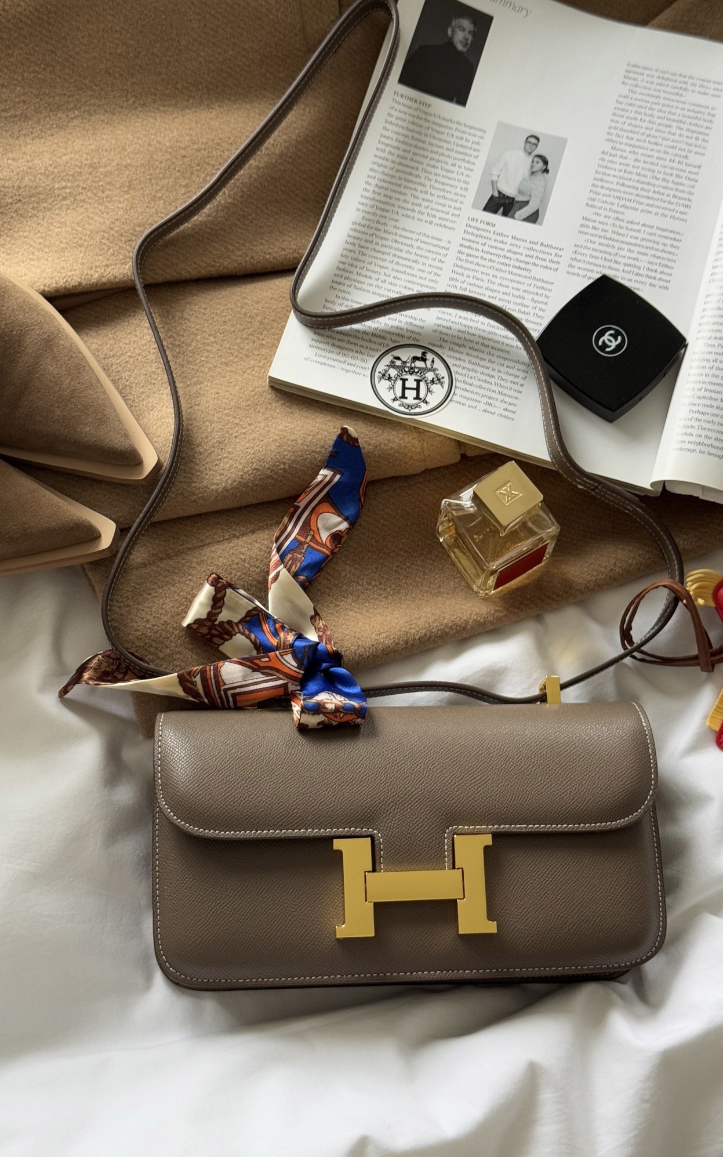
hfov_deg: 25.3
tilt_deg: -70.1
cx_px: 376
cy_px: 578
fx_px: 1608
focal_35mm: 51
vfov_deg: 39.6
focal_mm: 6.76
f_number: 1.78
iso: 125
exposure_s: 1/60
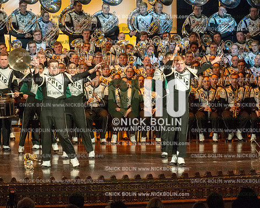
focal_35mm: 229
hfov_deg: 8.4
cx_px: 147
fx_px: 1762
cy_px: 105
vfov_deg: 6.8
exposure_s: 1/320
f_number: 5.6
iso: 8000
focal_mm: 200
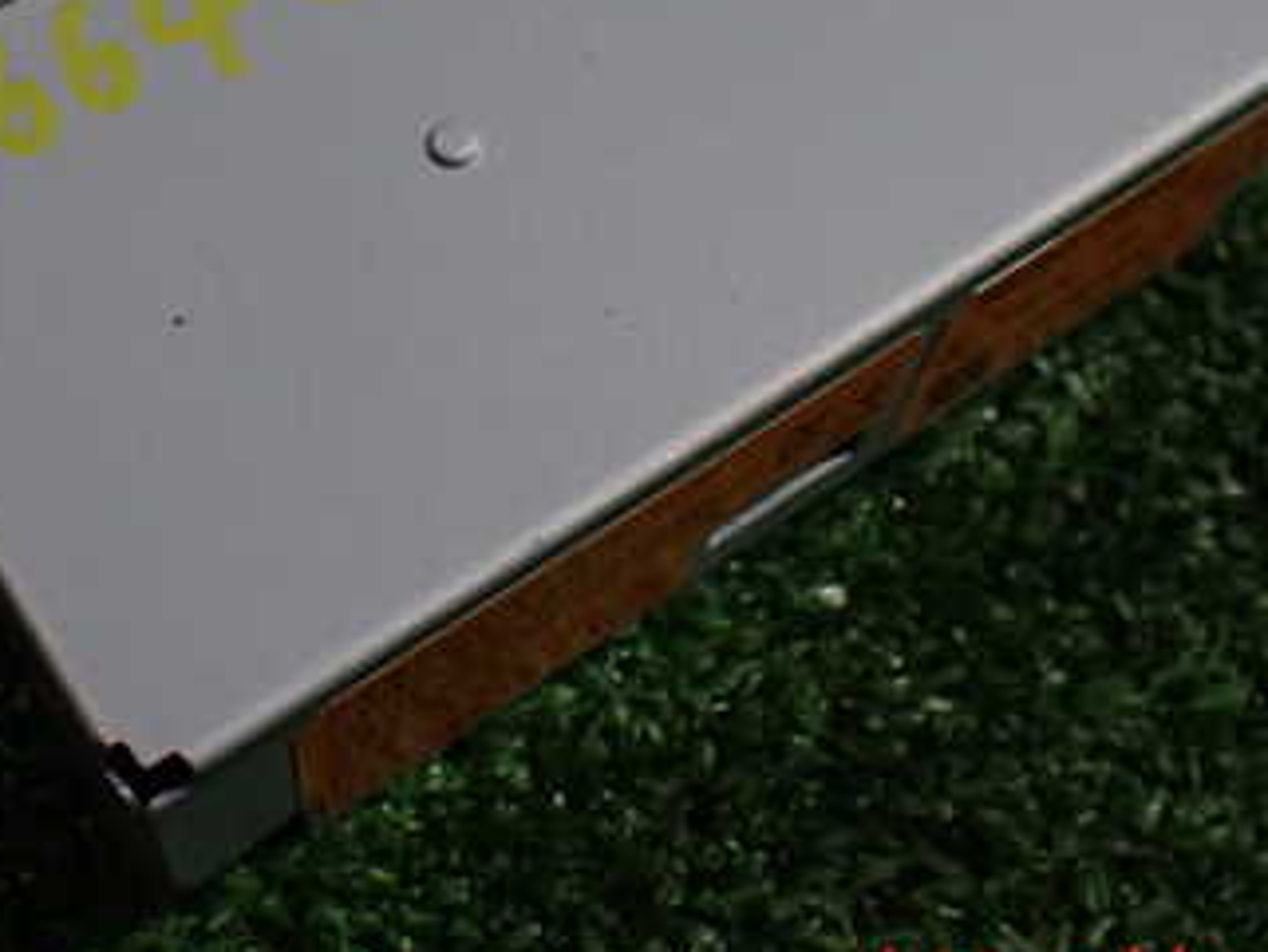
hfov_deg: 34.3
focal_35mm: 56
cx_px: 589
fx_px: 2052
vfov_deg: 25.5
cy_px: 150
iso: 320
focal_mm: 5.4
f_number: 2.3
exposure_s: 1/125
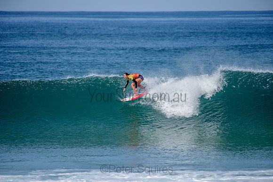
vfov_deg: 2.8
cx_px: 136
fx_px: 3792
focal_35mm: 500
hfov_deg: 4.1
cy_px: 91
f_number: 6.3
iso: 250
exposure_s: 1/2500
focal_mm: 500
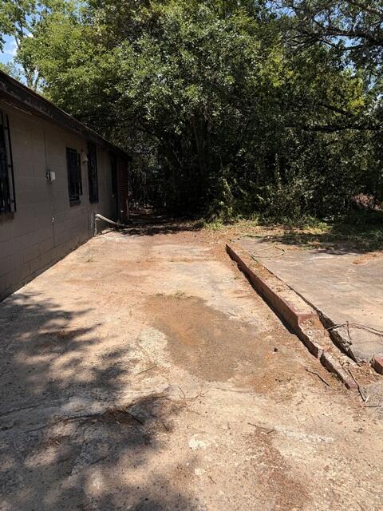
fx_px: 354
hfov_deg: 56.8
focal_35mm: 24
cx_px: 192
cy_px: 256
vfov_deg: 71.6
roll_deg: -1.6
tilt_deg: -10.3
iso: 80
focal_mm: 6.76
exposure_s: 1/4167
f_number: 1.78
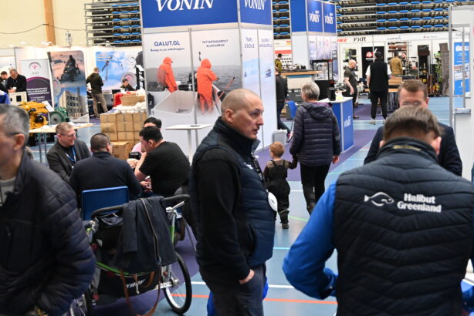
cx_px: 308
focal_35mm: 55
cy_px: 141
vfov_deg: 24.6
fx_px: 724
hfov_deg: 35.9
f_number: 4
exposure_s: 1/125
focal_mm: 33
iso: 2800
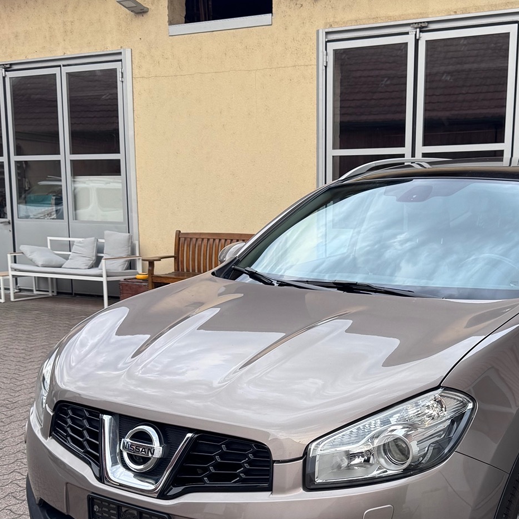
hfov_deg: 36.4
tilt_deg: -9.0
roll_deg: -0.5
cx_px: 349
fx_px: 780
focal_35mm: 46
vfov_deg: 36.3
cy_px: 357
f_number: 1.78
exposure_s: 1/121
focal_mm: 6.76
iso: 100
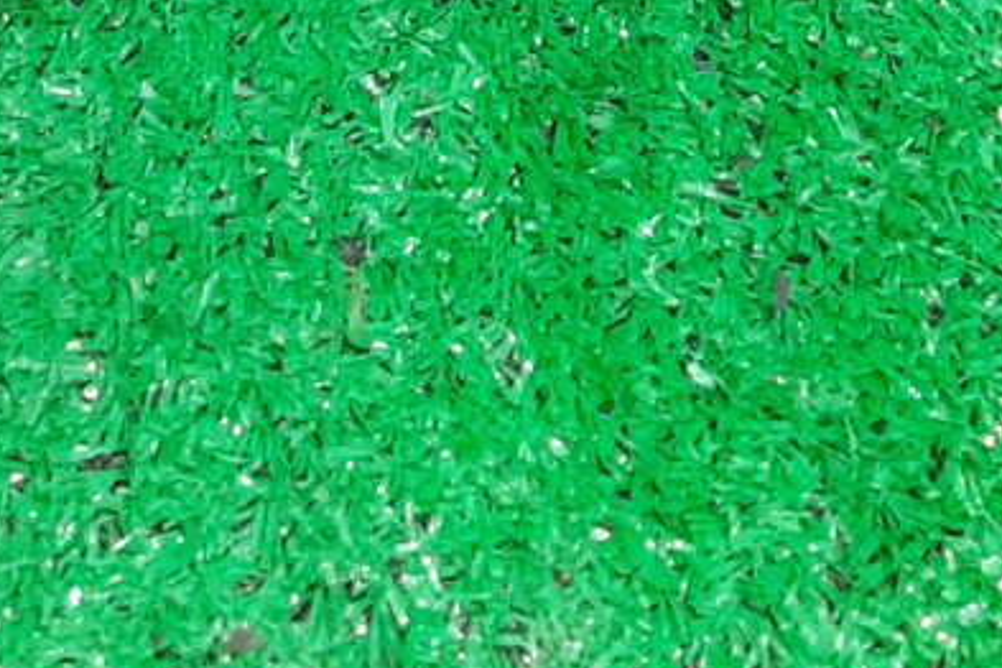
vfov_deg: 12.5
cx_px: -59
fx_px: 2755
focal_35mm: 99
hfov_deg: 19.8
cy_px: -589
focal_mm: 3.93
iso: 233
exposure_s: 1/50
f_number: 1.7
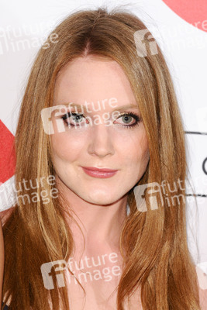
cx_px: 104
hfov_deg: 5.2
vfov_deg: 7.8
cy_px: 155
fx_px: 2262
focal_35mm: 262
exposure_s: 1/200
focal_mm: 175
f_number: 4.5
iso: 320
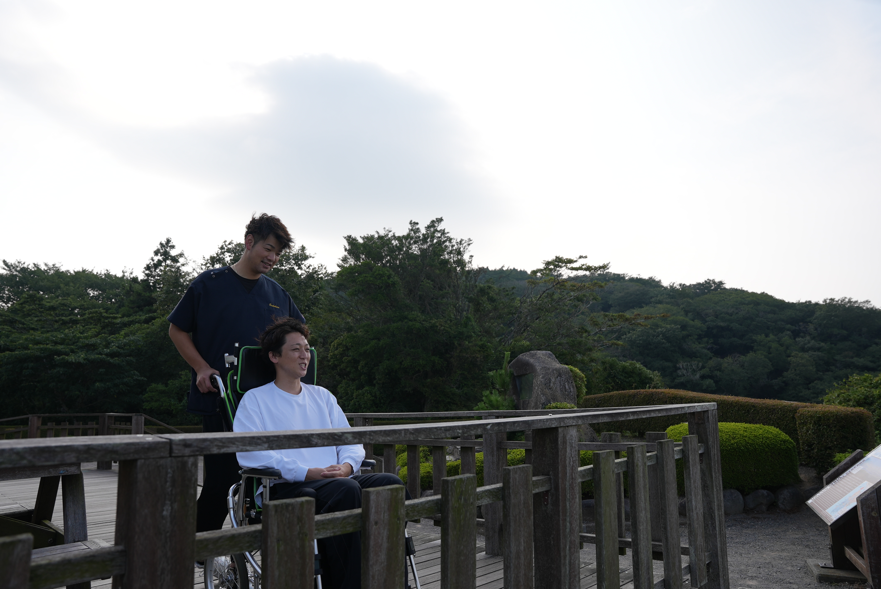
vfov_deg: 53.2
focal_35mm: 24
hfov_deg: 73.7
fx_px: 588
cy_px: 294
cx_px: 440
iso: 80
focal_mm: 24
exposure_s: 1/500
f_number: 4.5
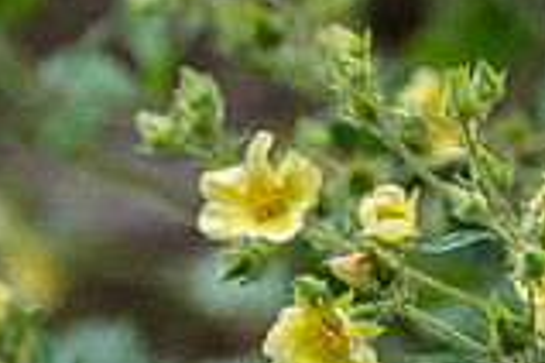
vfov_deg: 1.5
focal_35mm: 913
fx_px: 13821
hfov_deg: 2.3
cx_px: 631
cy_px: -70
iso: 1600
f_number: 6.3
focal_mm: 250
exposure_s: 1/320
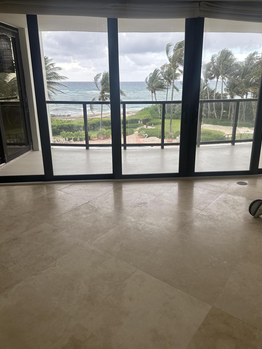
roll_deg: -0.4
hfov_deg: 53.0
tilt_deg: -17.4
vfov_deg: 67.2
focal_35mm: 26
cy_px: 161
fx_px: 262
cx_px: 139
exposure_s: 1/275
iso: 80
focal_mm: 6.86
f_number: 1.78
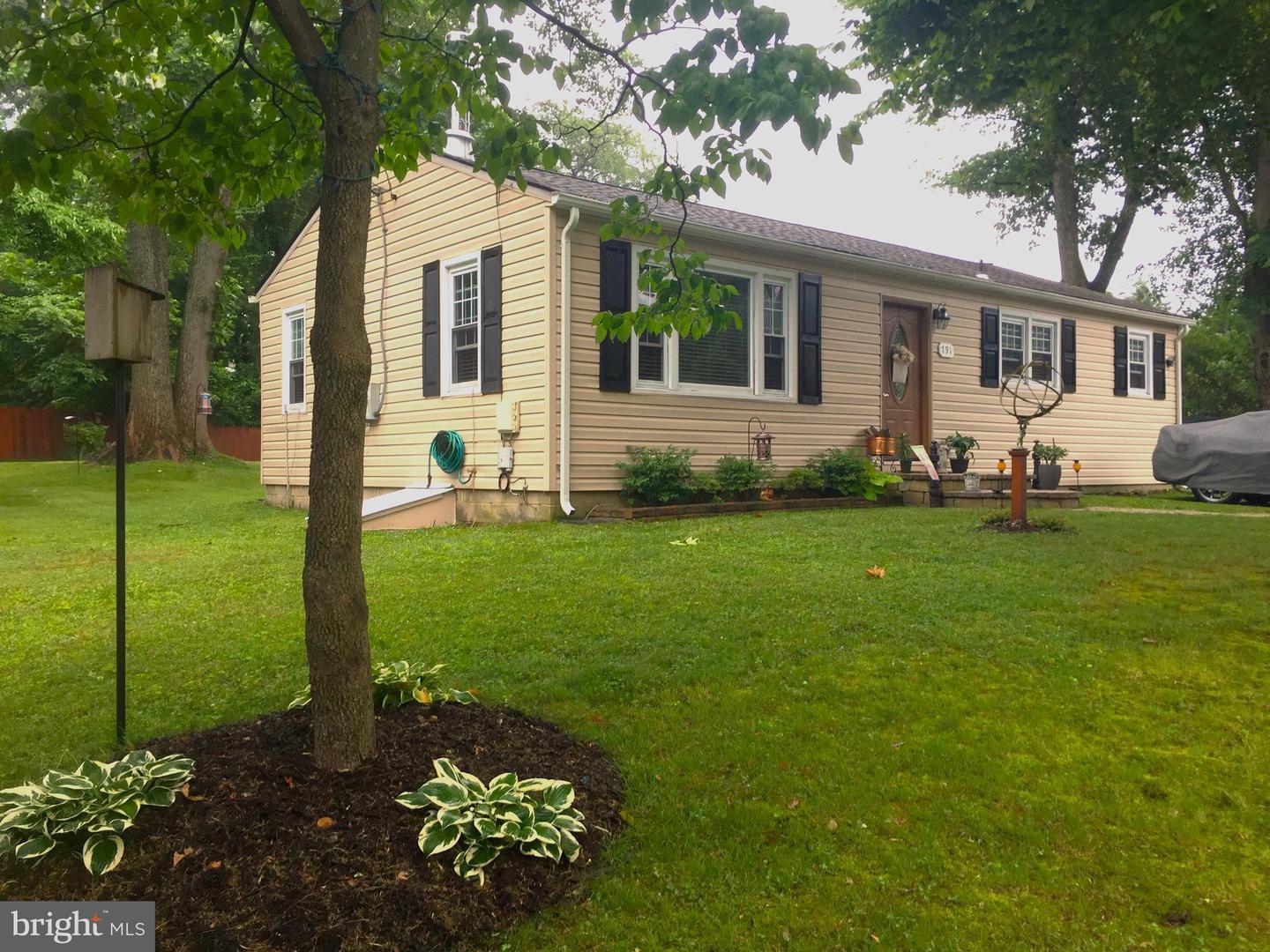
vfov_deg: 48.2
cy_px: 476
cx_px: 635
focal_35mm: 29
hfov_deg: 61.7
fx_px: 1064
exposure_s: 1/120
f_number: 2.2
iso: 50
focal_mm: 4.15
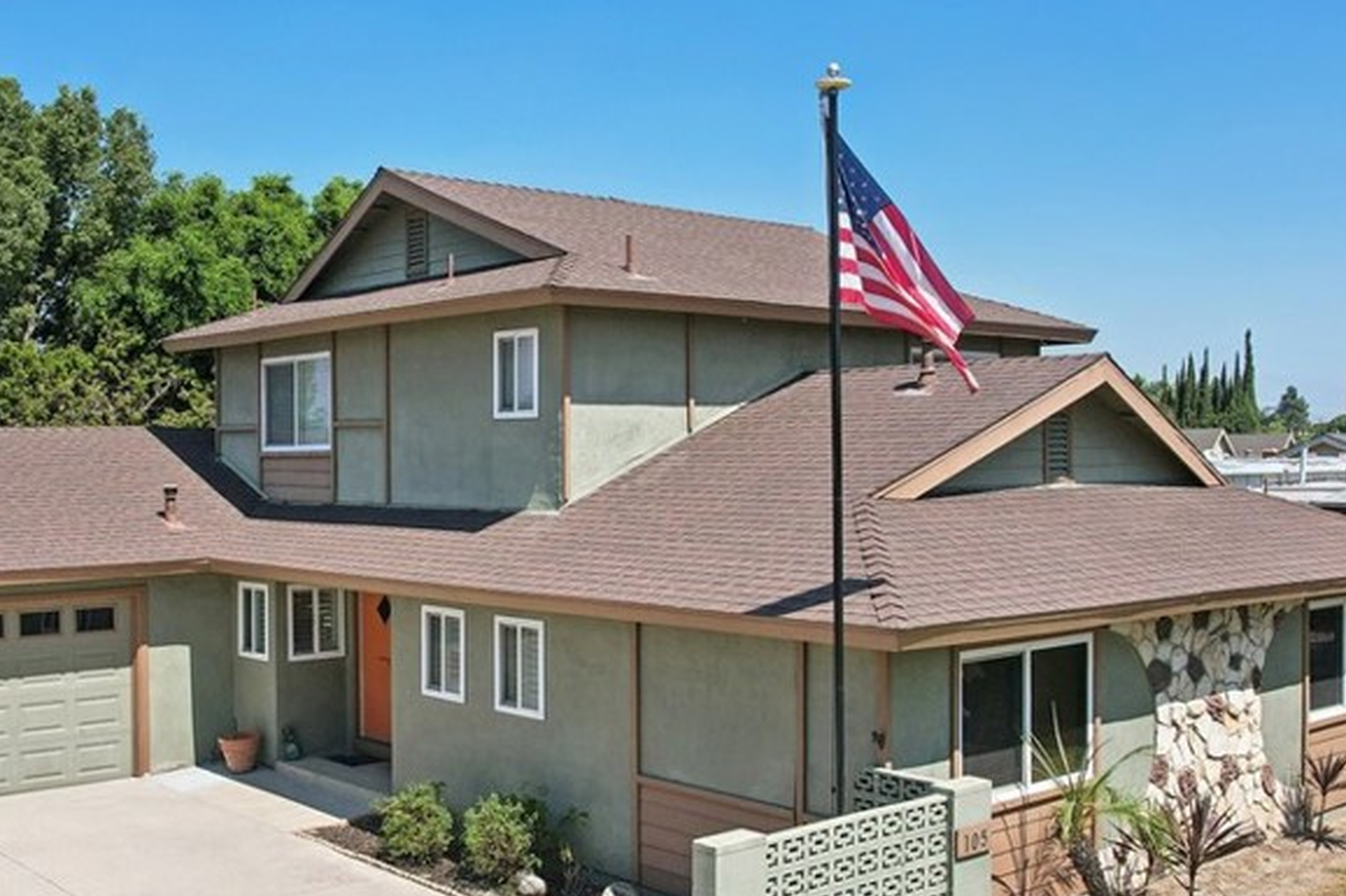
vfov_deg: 34.2
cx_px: 610
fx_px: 1458
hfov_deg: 49.5
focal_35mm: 39
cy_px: 477
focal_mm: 8.4
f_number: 2.8
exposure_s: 1/3200
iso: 140
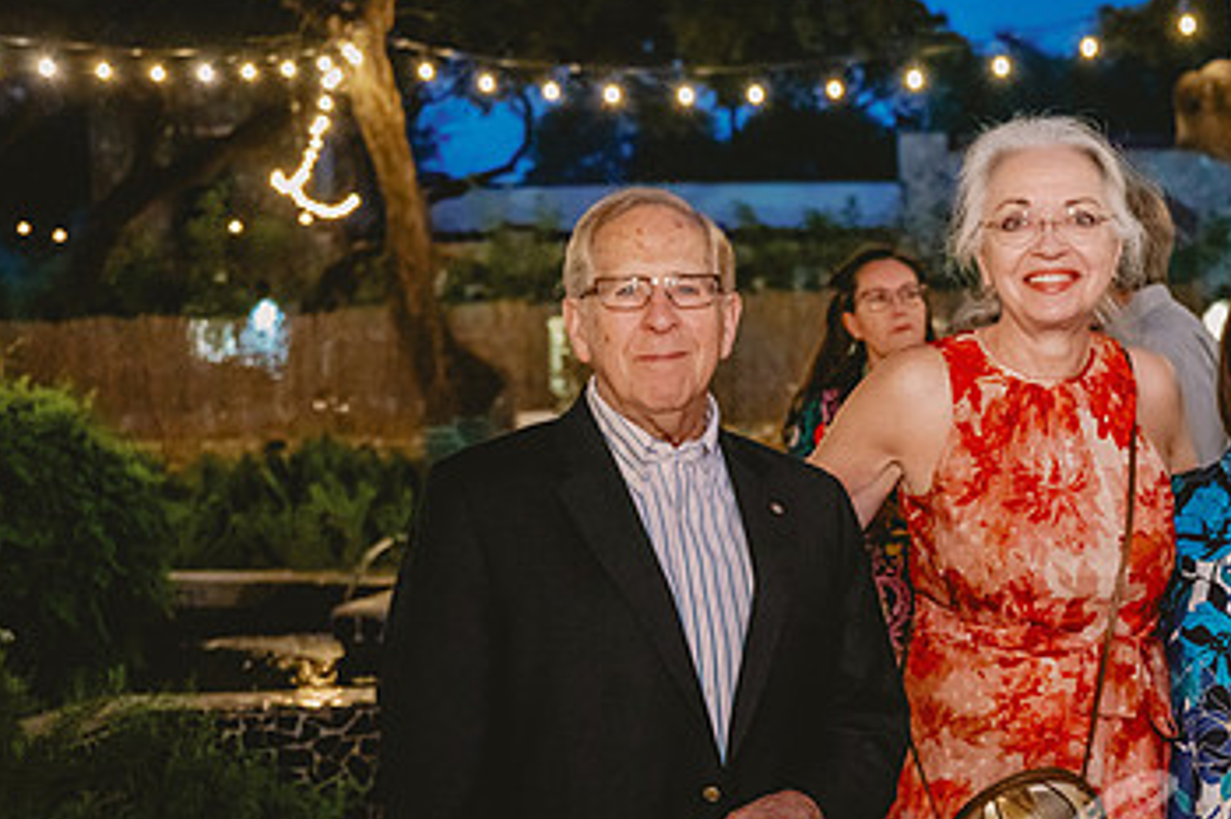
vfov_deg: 23.2
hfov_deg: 33.6
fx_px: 1982
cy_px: 571
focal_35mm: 58
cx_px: 974
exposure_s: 1/60
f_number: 2.8
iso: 5000
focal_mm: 35
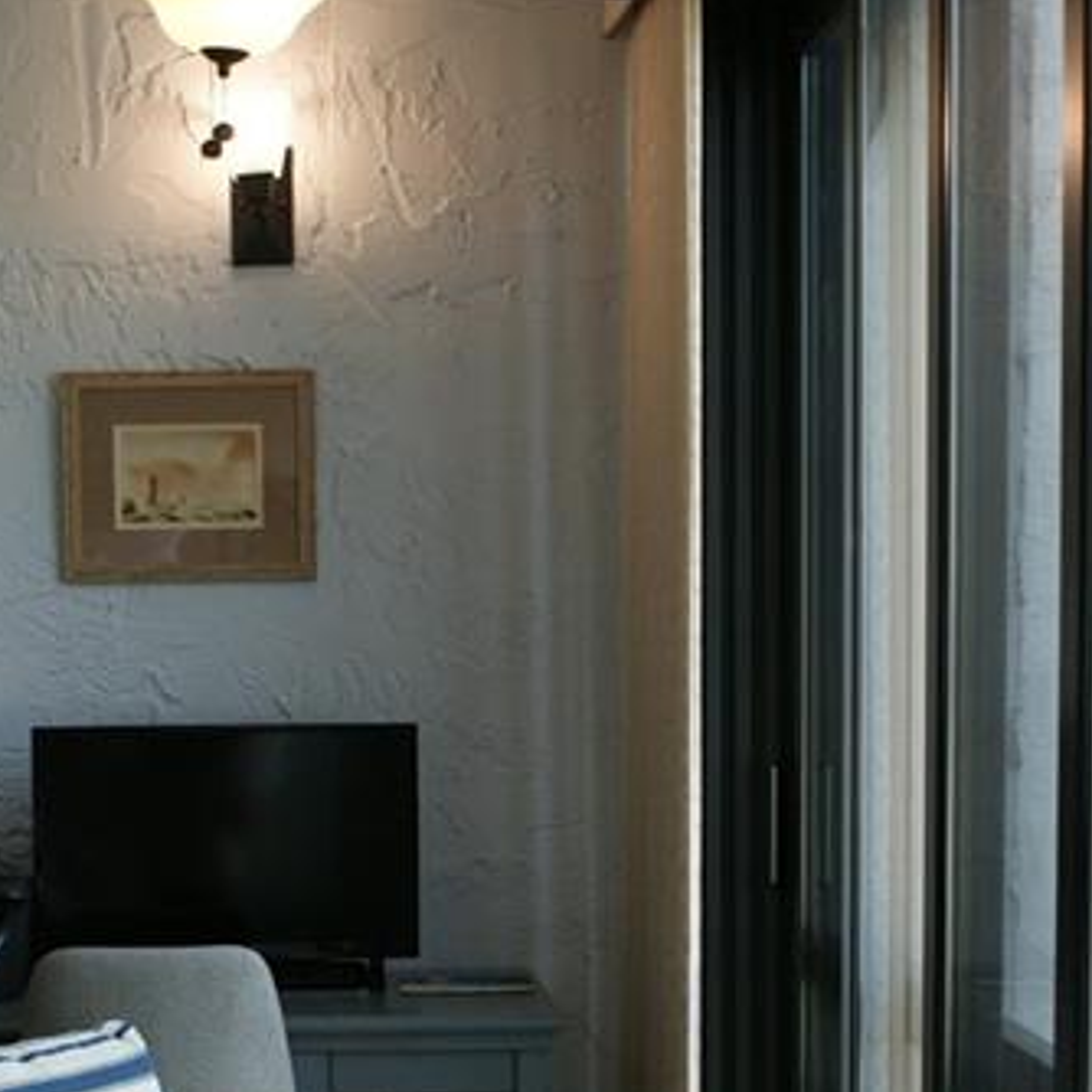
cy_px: 981
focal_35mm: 82
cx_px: 343
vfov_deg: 20.7
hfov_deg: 21.0
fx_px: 2927
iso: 200
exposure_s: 1/50
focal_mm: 28
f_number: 5
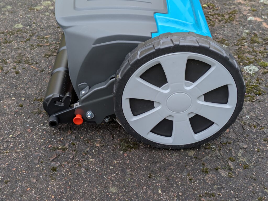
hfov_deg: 37.5
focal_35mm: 51
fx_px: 395
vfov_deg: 28.6
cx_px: 134
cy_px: 100
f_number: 1.89
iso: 43
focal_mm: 5.43
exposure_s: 1/127
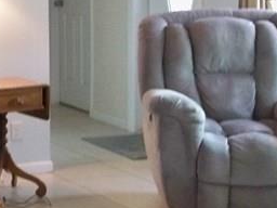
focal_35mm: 140
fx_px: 1120
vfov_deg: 10.5
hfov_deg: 13.2
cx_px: -148
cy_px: 22
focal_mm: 6.2
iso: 320
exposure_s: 1/30
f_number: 3.5
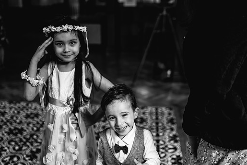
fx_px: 281
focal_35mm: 41
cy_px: 87
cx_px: 136
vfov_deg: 32.7
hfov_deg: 47.3
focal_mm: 35
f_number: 1.8
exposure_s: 1/250
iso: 400
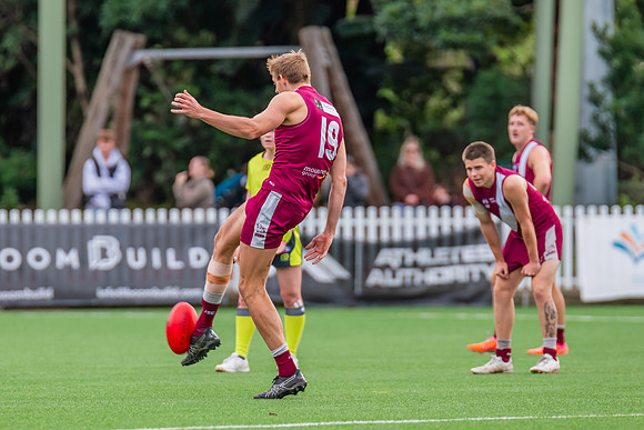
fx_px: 10587
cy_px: 218
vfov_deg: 2.3
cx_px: 278
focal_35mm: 592
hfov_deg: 3.5
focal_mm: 380
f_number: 4.5
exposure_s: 1/1250
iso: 800
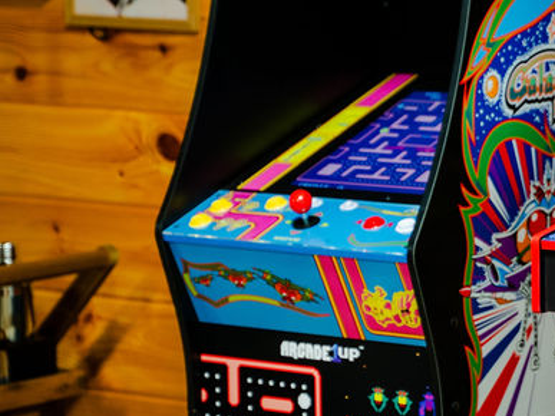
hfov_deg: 10.3
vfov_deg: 7.8
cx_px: 516
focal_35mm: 191
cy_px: 226
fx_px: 3061
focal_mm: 75
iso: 800
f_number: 2.8
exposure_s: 1/60
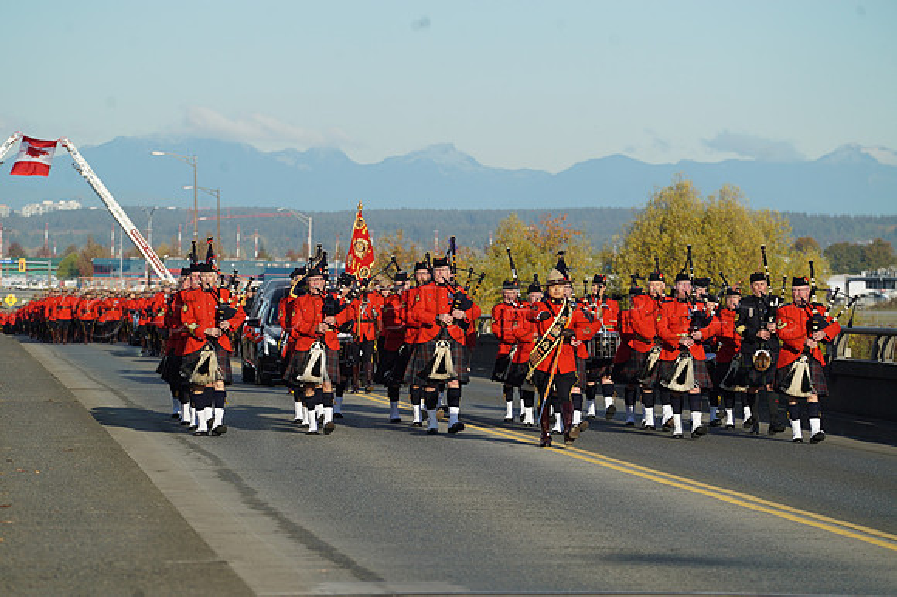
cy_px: 298
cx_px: 448
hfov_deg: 10.3
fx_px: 4980
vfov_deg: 6.9
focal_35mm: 200
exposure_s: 1/400
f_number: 6.3
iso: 100
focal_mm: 200
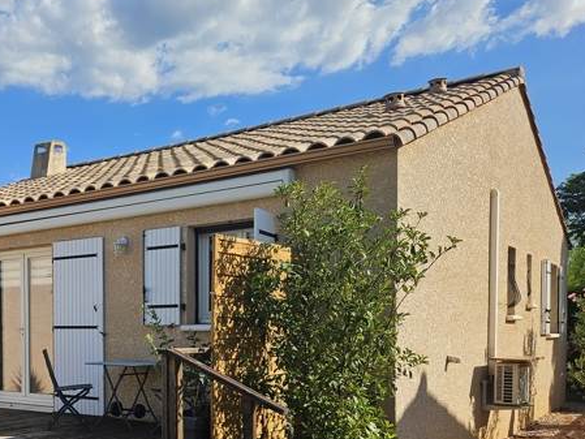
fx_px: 693
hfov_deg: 42.4
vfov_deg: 34.1
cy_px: 349
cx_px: 72
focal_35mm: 41
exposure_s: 1/2021
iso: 25
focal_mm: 5.4
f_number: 1.8
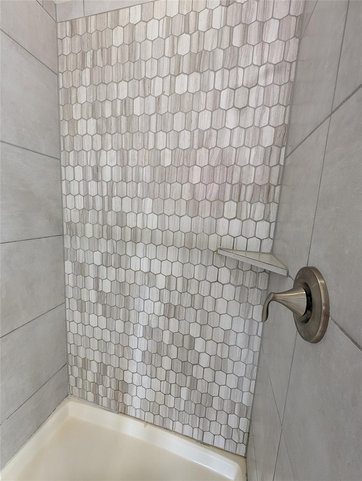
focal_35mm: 12
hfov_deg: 94.7
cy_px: 240
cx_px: 181
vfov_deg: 110.4
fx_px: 167
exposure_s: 1/24
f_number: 1.95
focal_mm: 2.23
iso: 148
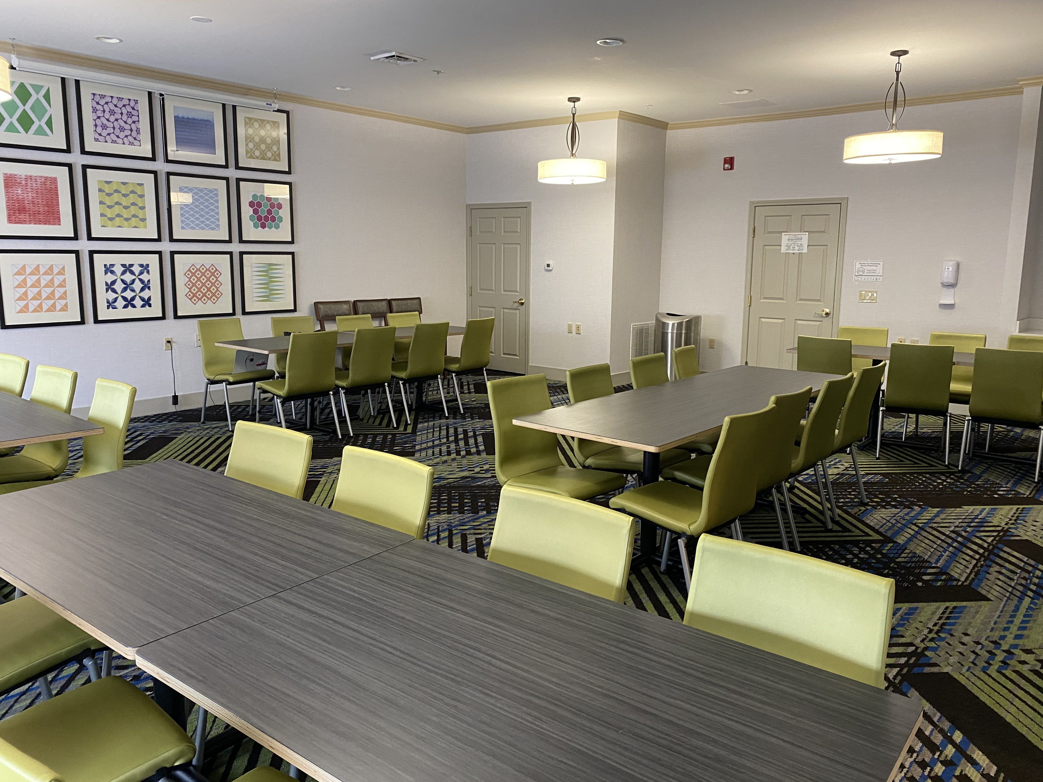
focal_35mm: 26
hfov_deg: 67.3
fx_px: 783
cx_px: 522
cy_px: 391
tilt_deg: -9.4
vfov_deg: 53.1
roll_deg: -0.6
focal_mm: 4.25
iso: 250
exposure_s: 1/60
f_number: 1.8
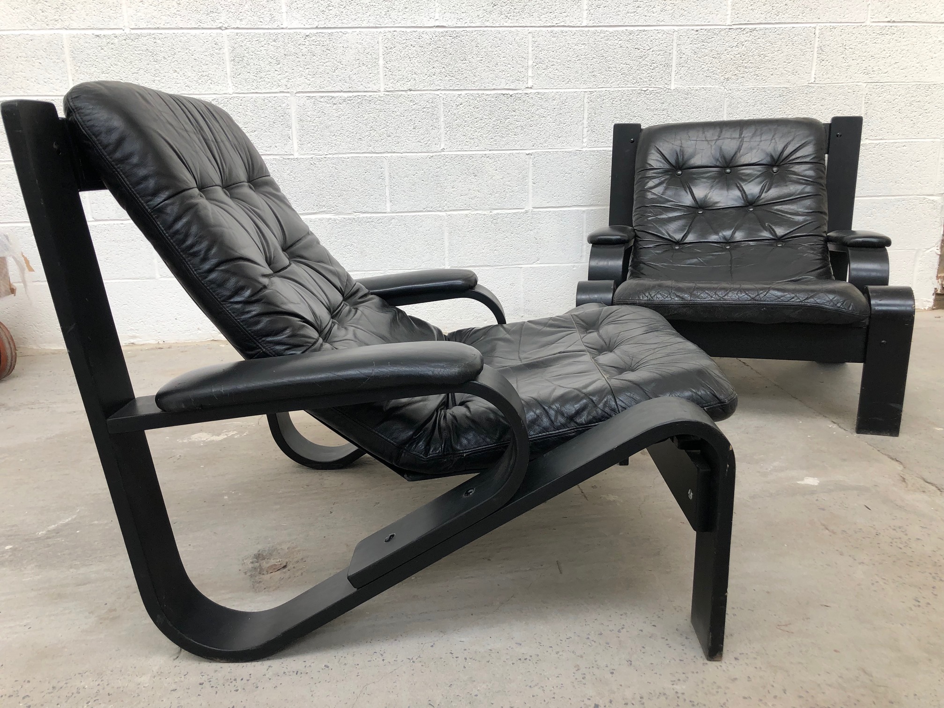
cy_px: 354
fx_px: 764
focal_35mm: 28
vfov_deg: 49.7
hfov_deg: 63.4
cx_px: 472
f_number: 1.8
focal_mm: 3.99
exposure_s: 1/120
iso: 40
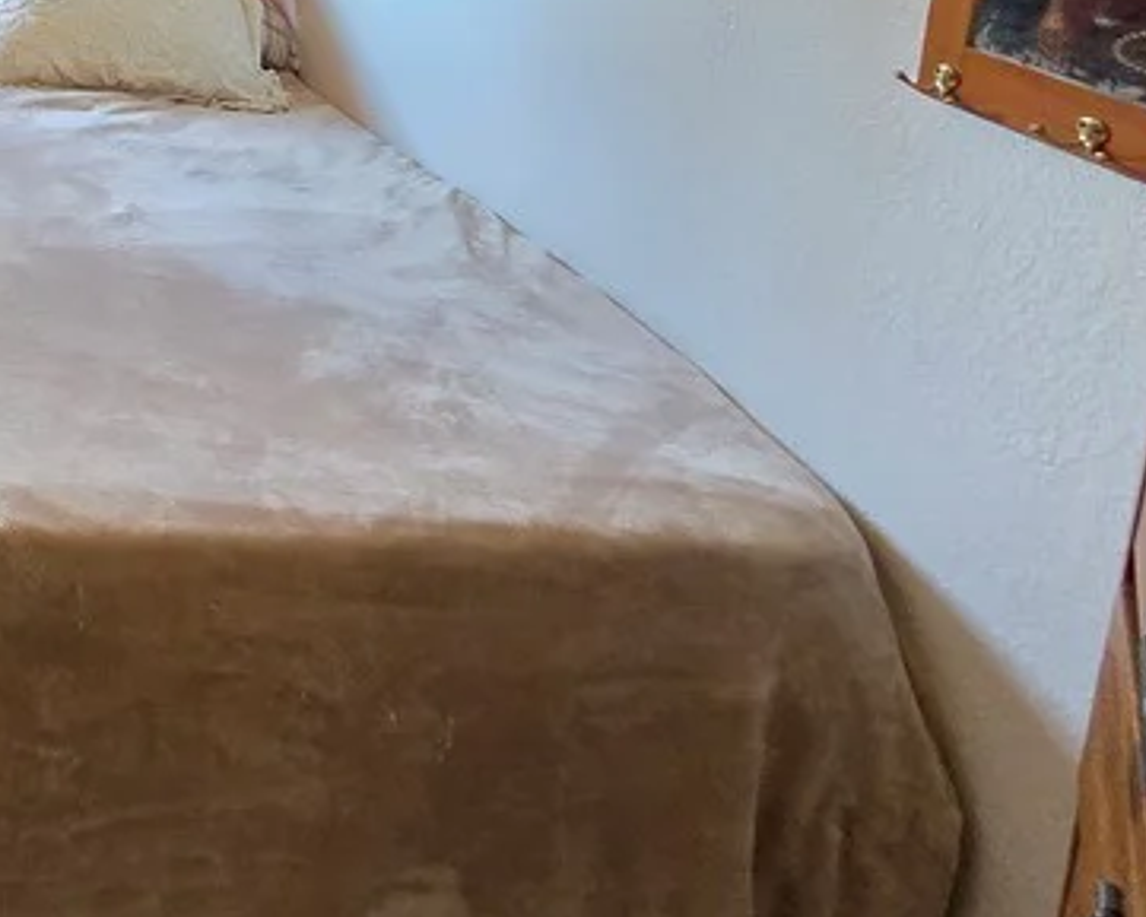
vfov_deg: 34.2
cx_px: -359
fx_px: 1221
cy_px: -149
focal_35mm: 36
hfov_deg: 34.6
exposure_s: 1/60
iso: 640
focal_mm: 2.2
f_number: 2.2
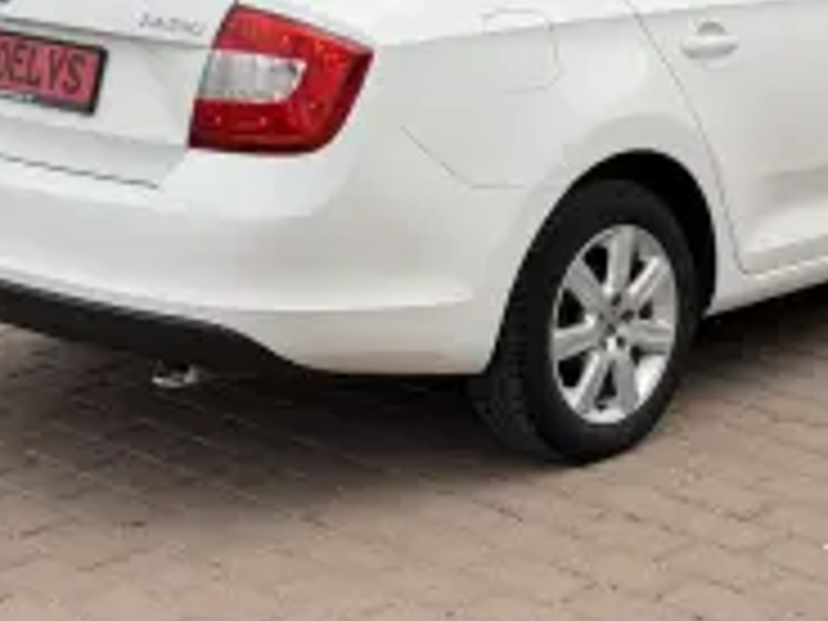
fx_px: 2248
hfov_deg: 20.8
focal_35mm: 94
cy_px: 32
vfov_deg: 15.5
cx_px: 526
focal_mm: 6.76
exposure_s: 1/2342
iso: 64
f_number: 1.78
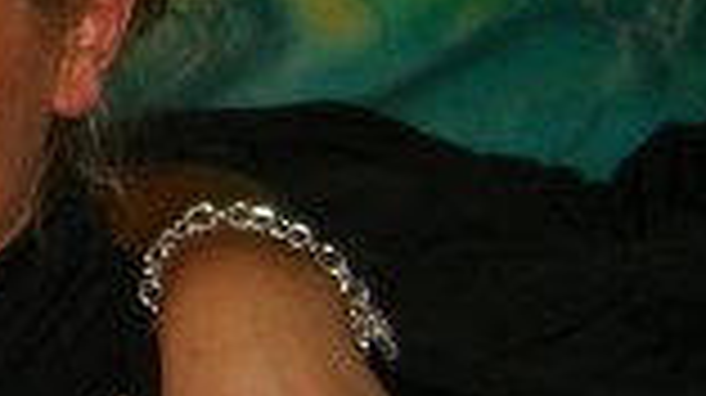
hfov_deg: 12.6
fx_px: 2955
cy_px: 198
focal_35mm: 158
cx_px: -481
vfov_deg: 7.7
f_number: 2.8
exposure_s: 1/60
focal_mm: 7.9
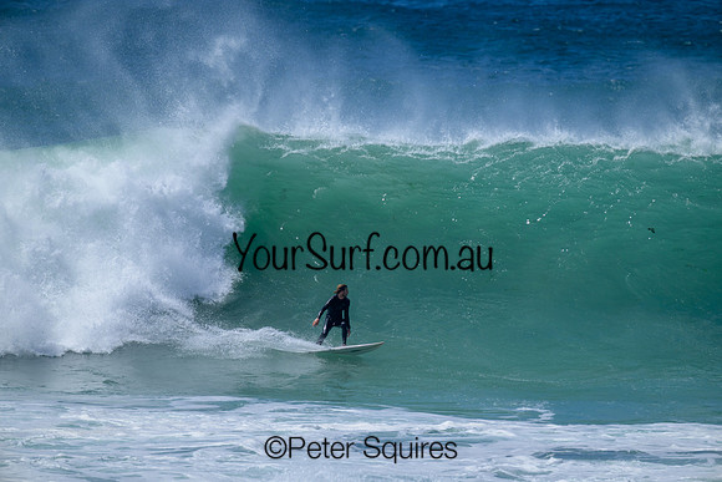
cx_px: 361
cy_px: 241
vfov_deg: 2.5
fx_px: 11233
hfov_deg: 3.7
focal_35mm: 560
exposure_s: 1/2000
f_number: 8
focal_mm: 560
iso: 360
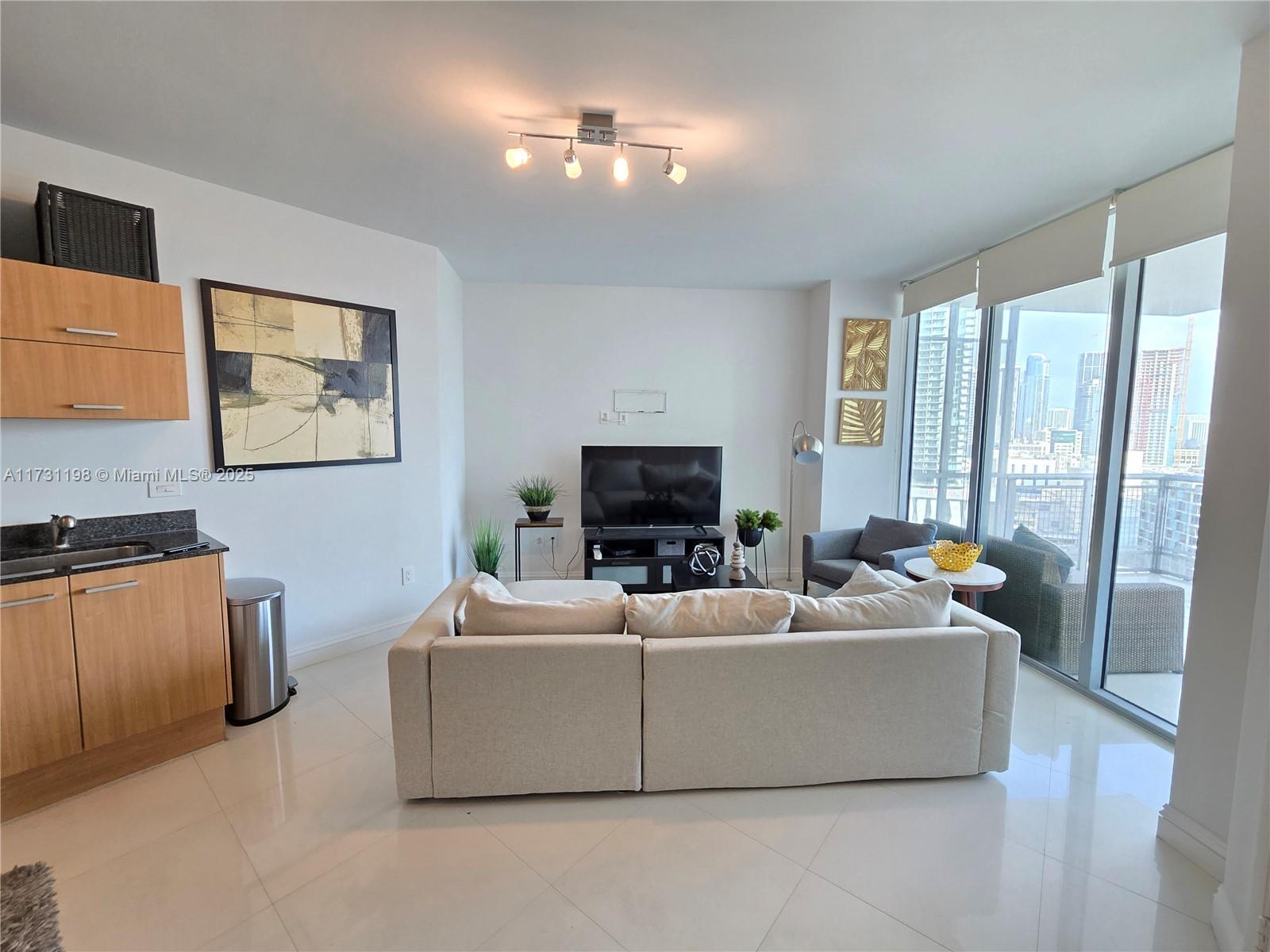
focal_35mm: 13
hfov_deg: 106.2
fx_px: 477
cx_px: 635
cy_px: 476
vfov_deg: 89.9
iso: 160
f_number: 2.2
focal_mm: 2.2
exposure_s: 1/60
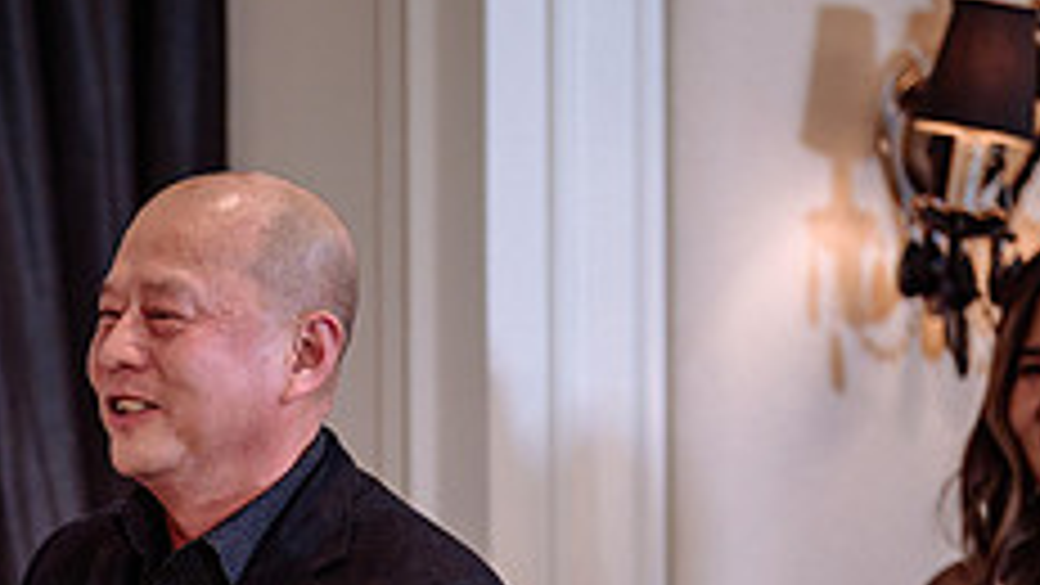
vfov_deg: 3.1
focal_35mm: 390
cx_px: -157
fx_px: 10756
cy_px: 765
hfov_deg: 5.5
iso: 1000
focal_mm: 135
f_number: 2.8
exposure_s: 1/125
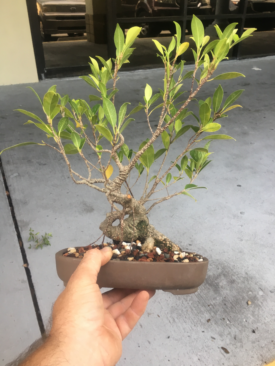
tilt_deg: -30.1
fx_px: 307
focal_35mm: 29
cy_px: 183
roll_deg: +0.5
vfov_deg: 61.7
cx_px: 138
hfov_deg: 48.2
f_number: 2.2
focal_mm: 4.15
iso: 25
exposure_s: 1/30
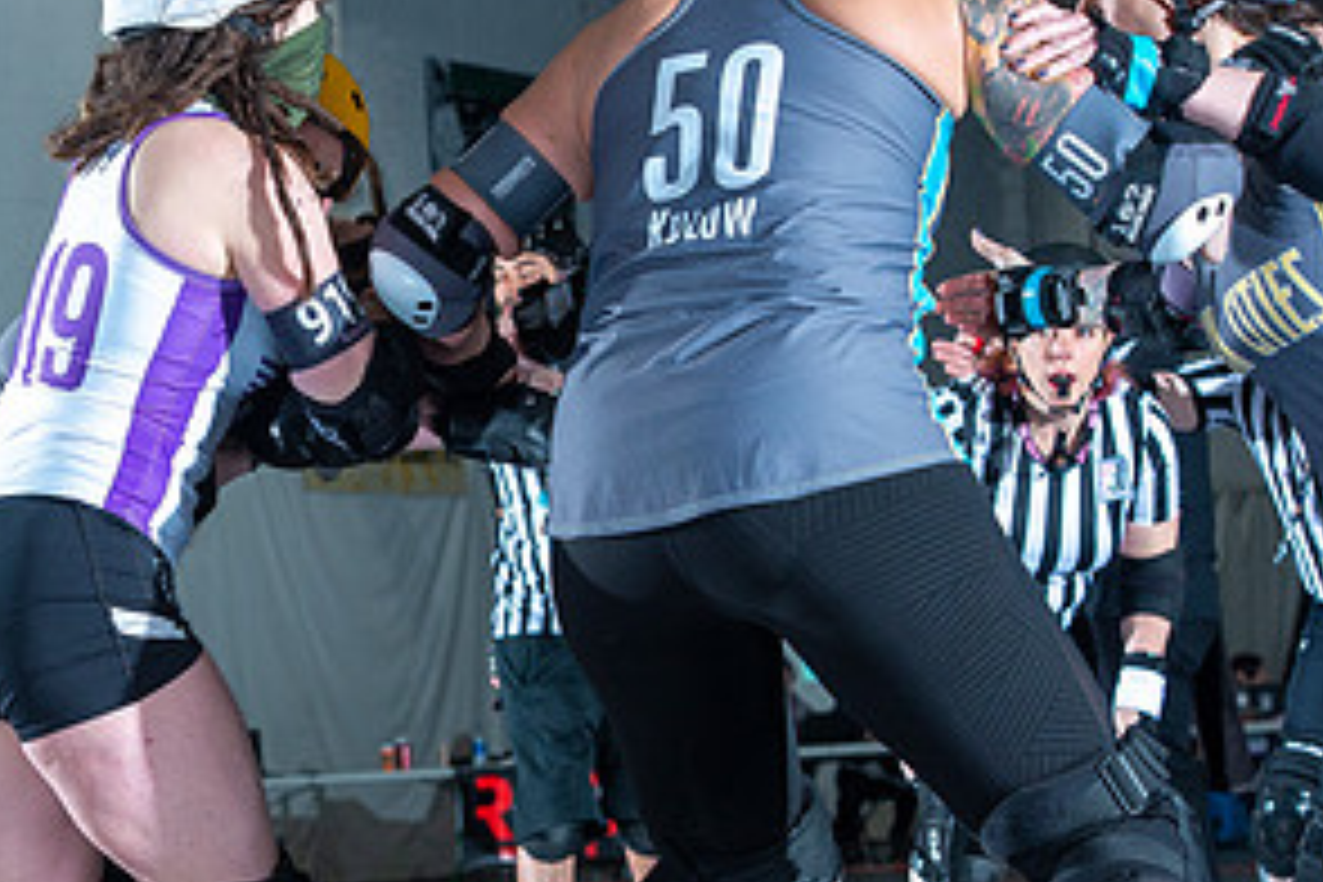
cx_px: 202
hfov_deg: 12.6
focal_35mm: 162
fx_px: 5953
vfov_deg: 8.5
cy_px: 601
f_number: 7.1
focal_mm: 82
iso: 800
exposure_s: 1/160
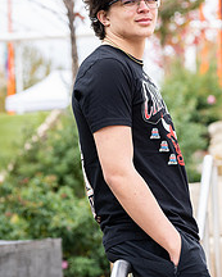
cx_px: 162
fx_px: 1362
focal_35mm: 166
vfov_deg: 11.6
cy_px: 106
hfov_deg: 9.3
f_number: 3.5
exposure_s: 1/125
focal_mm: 85
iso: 50
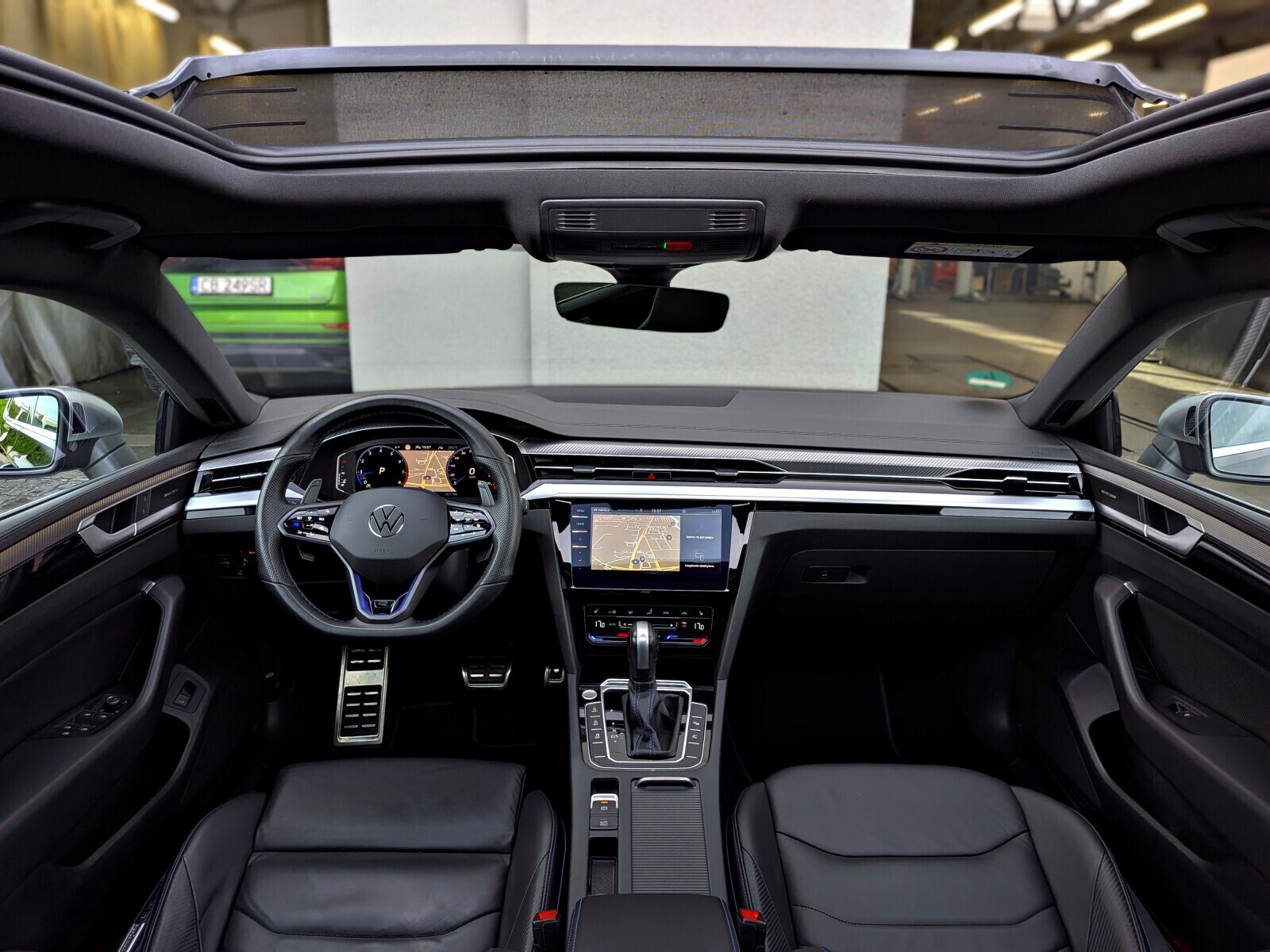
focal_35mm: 24
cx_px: 635
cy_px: 476
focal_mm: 4.53
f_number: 1.7
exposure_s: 1/100
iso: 31
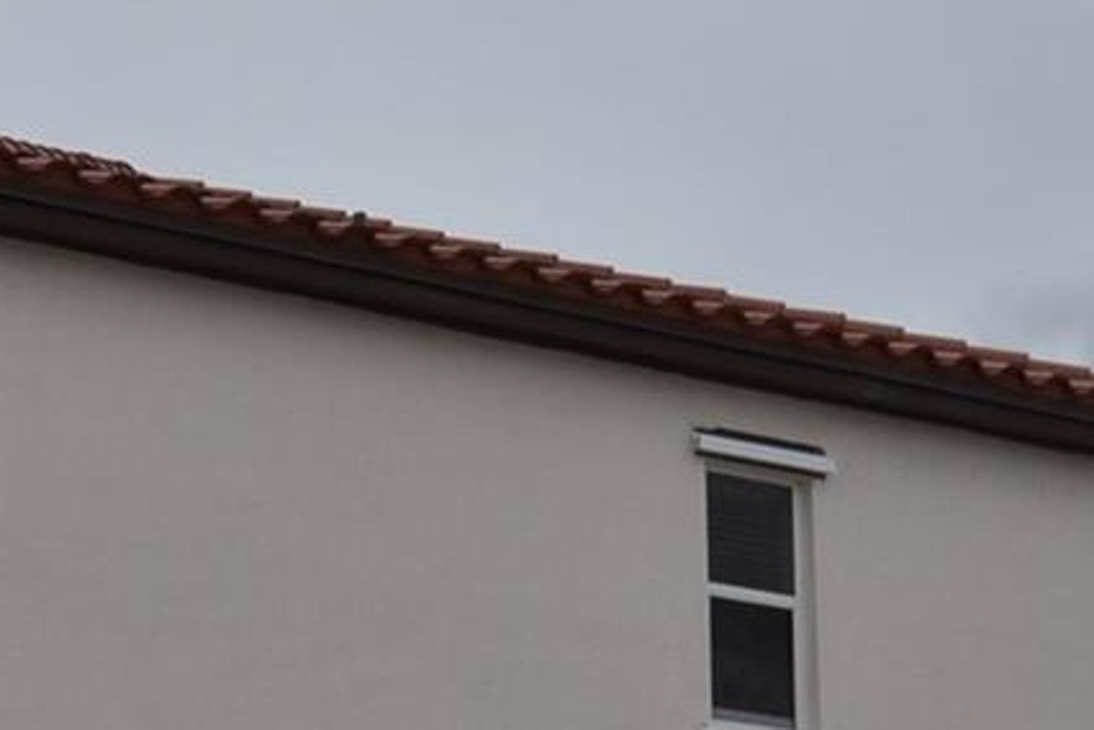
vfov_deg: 10.9
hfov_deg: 16.2
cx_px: 5
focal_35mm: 124
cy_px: 838
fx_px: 3768
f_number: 3.5
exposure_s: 1/3200
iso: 400
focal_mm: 22
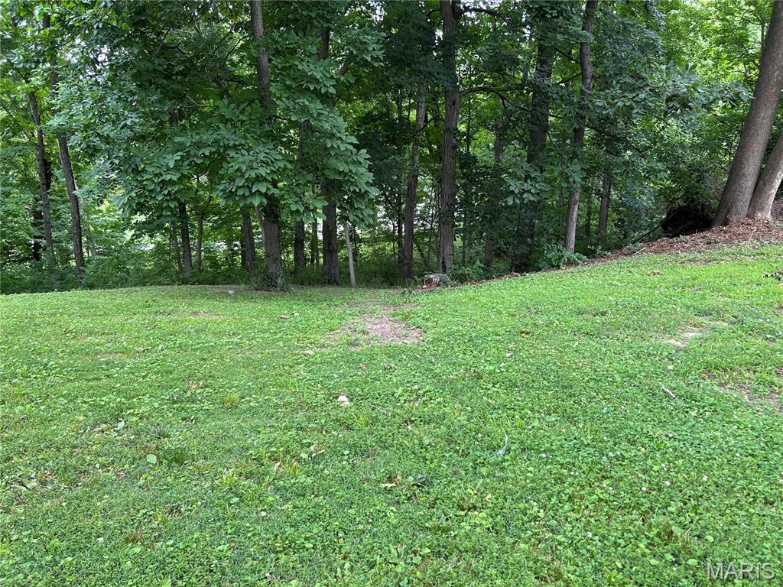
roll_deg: +0.4
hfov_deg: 67.3
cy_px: 294
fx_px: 588
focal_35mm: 26
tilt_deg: -16.7
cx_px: 392
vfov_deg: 53.1
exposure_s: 1/121
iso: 40
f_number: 1.5
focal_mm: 5.7
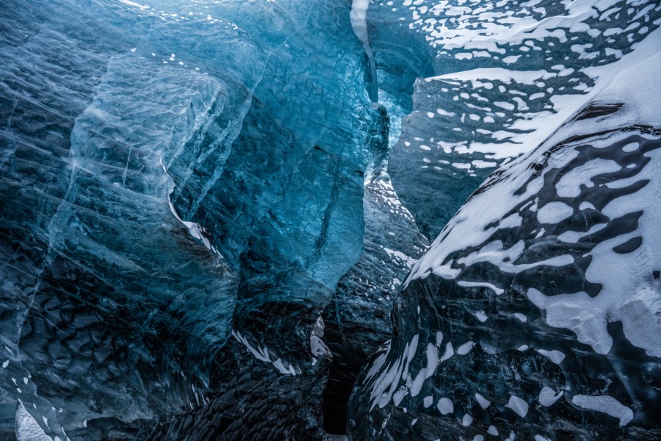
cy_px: 220
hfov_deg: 73.7
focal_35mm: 24
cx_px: 330
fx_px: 441
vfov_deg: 53.1
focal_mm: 24
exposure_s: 1/50
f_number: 11
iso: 1250
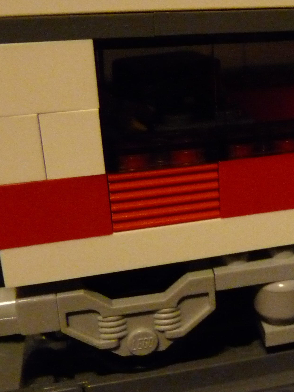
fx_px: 668
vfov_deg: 32.6
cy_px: 163
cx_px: 351
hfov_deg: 22.8
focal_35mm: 59
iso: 800
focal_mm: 4.8
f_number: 2.8
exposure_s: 1/15
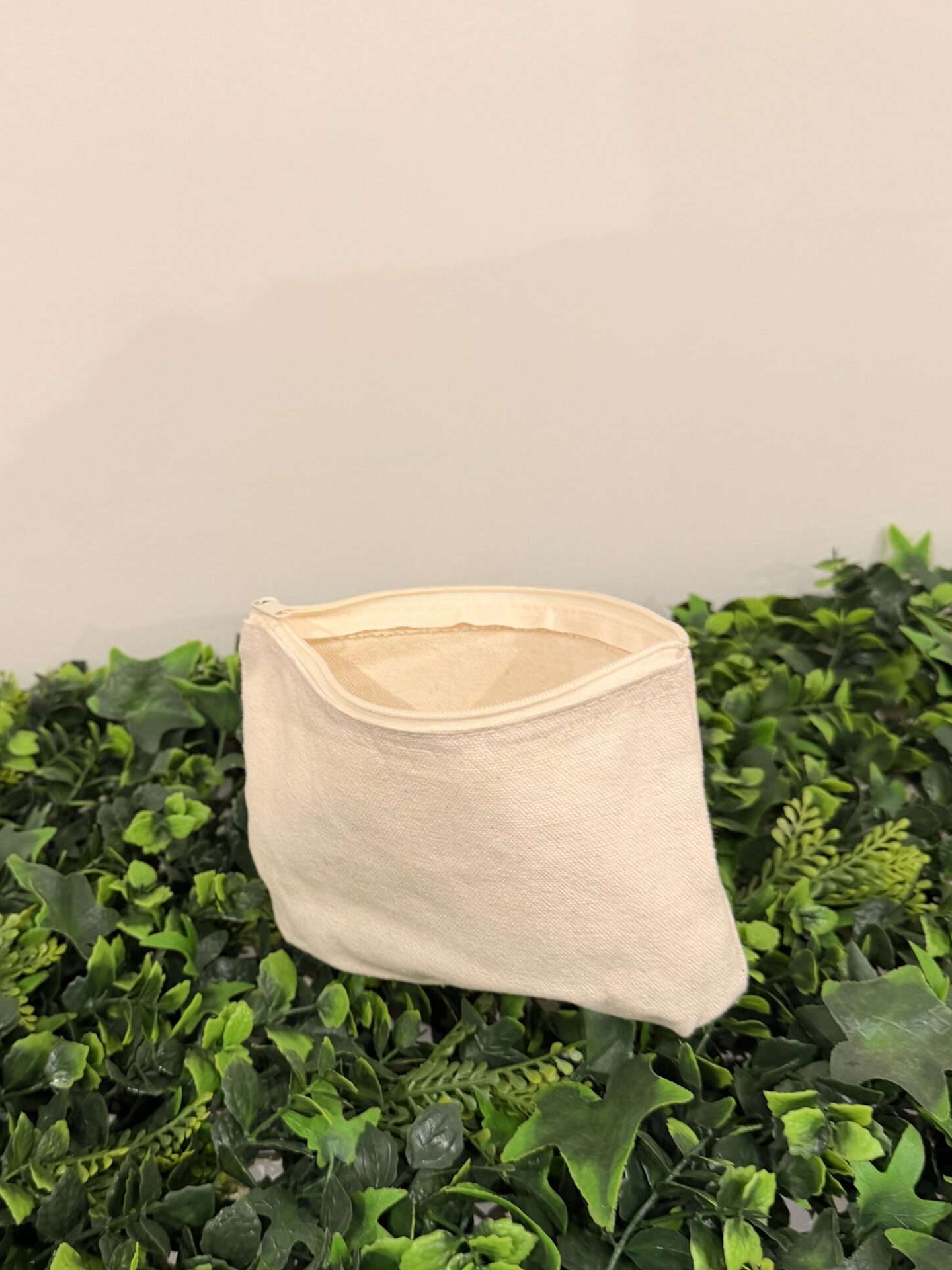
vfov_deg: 56.7
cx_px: 347
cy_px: 704
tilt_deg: -31.6
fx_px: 1173
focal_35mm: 32
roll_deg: +6.4
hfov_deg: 43.7
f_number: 1.78
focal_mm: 6.76
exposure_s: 1/50
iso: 200
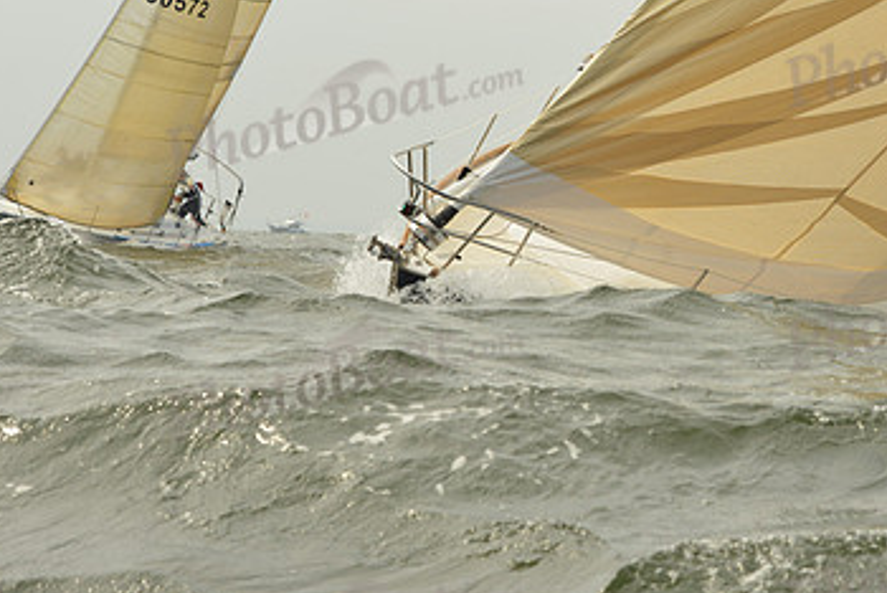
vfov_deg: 9.2
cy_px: 209
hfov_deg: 13.7
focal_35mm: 149
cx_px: 656
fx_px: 3674
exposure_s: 1/1250
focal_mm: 90
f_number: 8
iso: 320
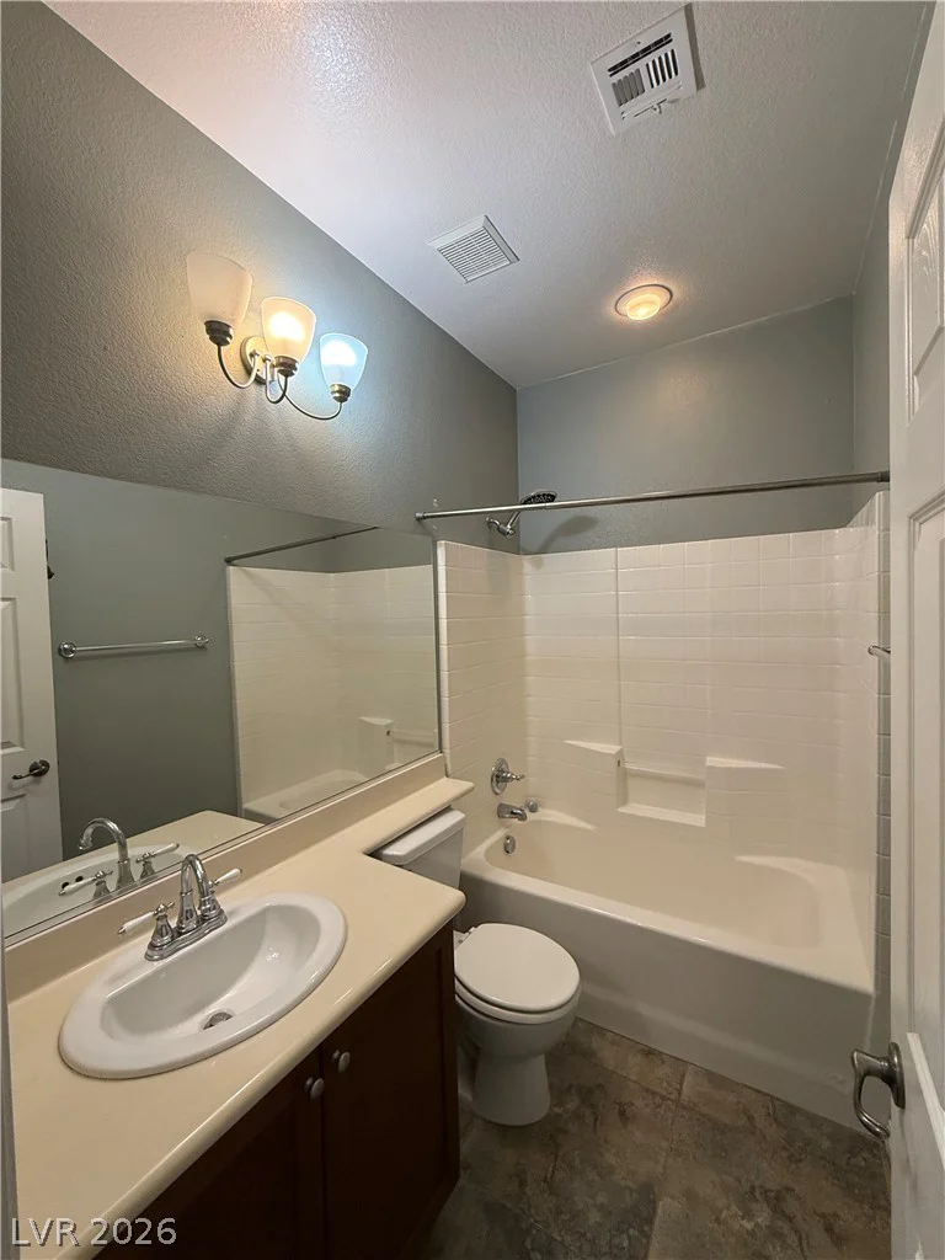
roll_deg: +0.9
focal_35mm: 14
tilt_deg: -1.5
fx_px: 510
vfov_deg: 102.1
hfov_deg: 85.7
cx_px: 472
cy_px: 630
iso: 250
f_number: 2.2
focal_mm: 2.22
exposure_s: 1/120
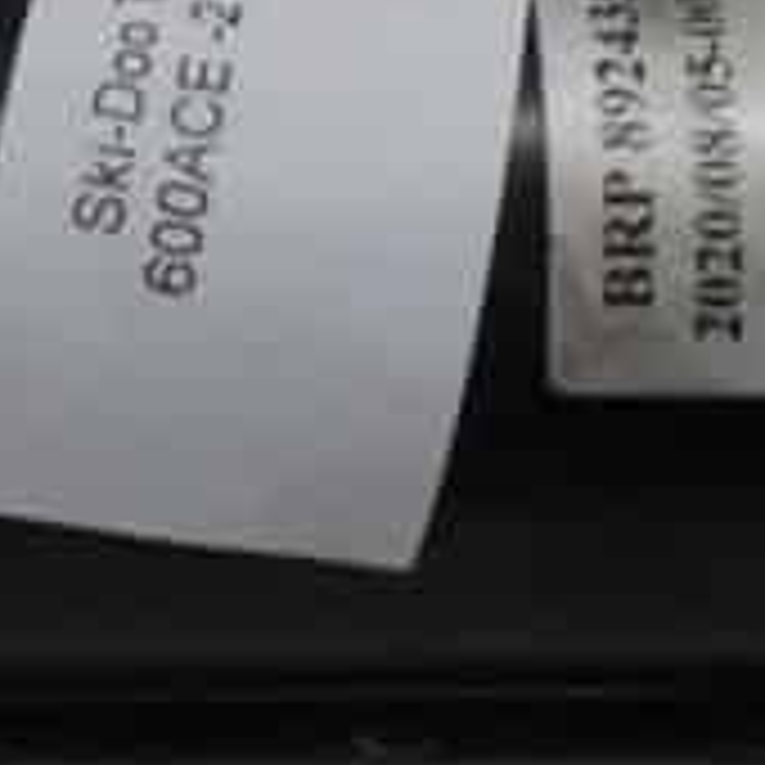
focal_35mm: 146
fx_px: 3639
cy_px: 331
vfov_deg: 12.0
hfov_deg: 11.9
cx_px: 135
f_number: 3.5
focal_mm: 19
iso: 100
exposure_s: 1/100
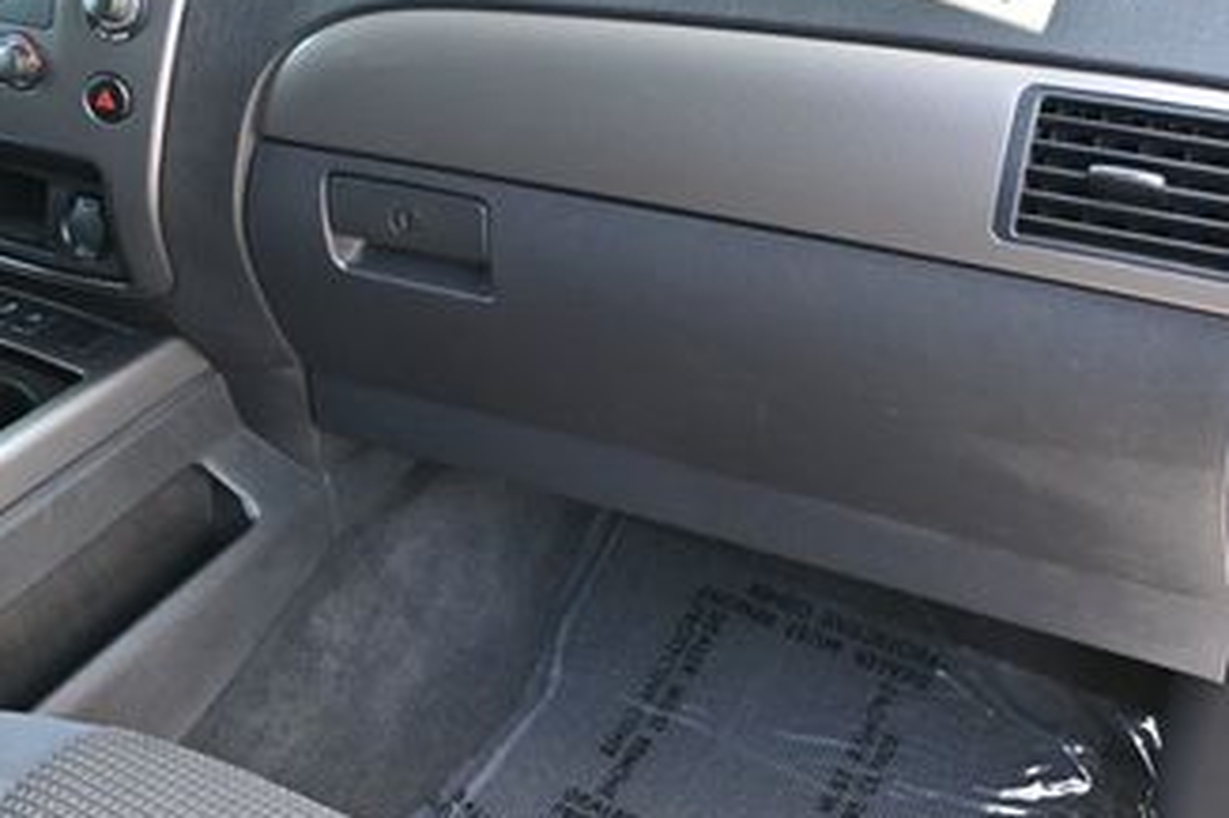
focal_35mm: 54
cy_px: 332
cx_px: 294
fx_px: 1859
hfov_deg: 35.7
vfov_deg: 24.8
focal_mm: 18.5
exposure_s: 1/125
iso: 640
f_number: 3.8
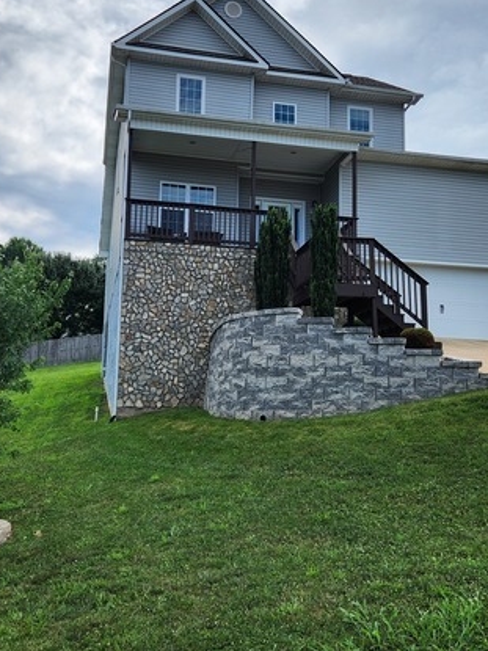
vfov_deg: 50.1
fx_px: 696
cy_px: 321
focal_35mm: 37
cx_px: 243
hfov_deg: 38.6
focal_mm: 5.4
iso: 20
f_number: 1.8
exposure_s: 1/2027
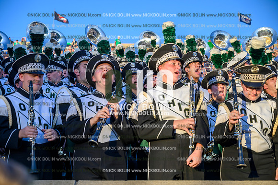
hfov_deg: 28.9
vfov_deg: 19.4
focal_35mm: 70
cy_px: 92
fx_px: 540
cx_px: 139
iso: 100
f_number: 4
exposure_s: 1/400
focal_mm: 70
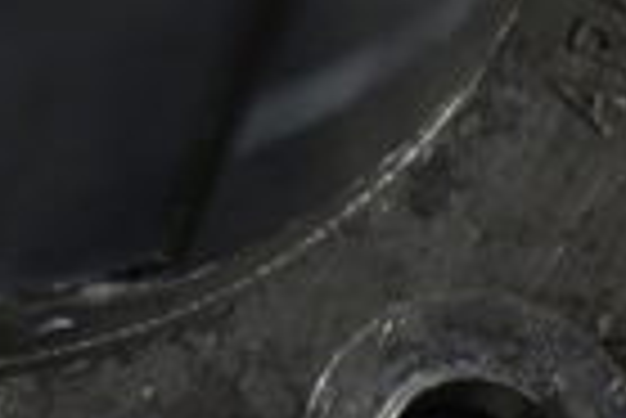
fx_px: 4200
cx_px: -126
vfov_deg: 5.7
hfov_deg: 8.4
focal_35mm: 241
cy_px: 485
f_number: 5
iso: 400
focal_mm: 35
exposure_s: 1/250
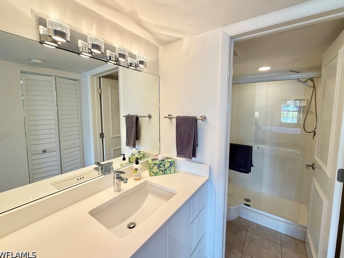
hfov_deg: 98.2
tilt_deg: -5.4
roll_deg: -0.1
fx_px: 149
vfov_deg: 81.7
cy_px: 122
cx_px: 175
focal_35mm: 15
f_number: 2.2
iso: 160
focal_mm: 2.22
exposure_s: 1/120
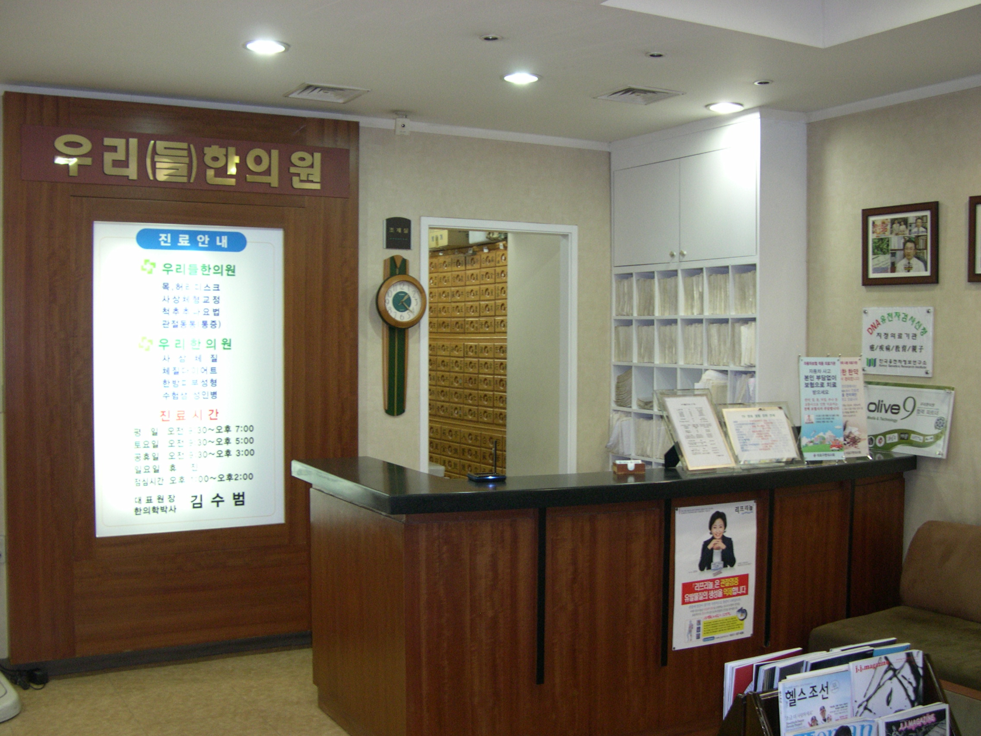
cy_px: 368
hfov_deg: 49.0
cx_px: 490
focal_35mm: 38
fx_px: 1077
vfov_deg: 37.7
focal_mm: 8
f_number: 2.8
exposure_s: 1/28.3
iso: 200
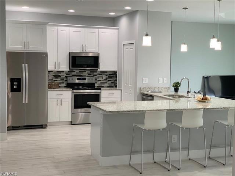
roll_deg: -0.8
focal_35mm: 52
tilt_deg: -3.6
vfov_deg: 28.0
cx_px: 118
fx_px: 353
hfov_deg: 36.8
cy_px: 88
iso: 80
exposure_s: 1/60
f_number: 2.4
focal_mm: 6
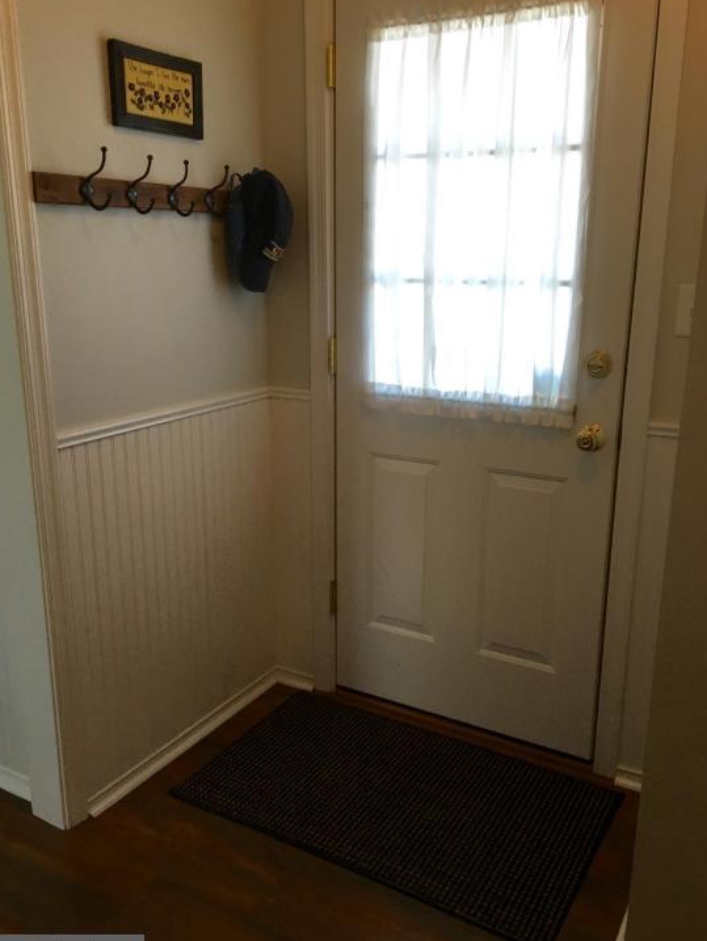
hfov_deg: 45.5
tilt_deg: -15.3
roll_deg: +0.0
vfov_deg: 58.3
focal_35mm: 31
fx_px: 844
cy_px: 485
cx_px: 358
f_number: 2.2
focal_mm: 4.15
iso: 40
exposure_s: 1/30
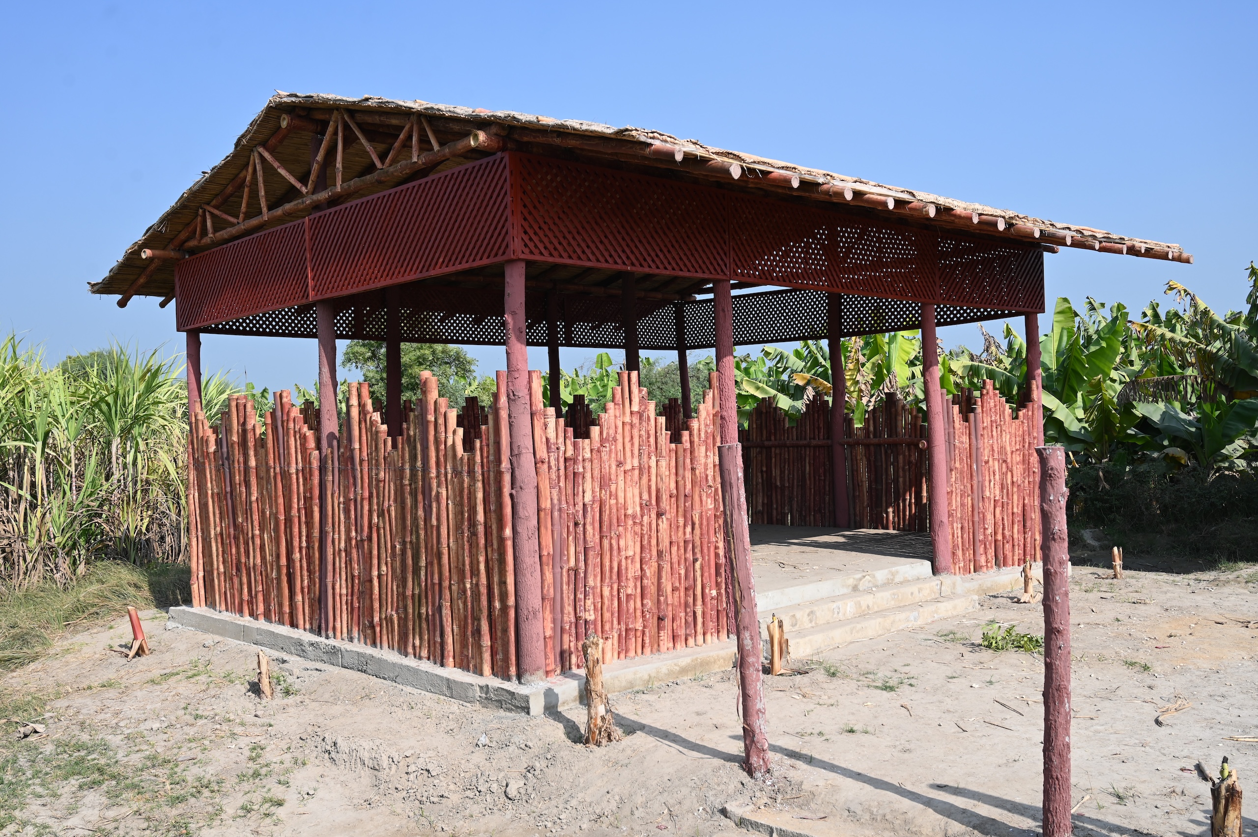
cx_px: 629
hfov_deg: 58.0
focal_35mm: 32
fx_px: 1135
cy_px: 418
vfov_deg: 40.5
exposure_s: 1/320
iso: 100
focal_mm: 32.5
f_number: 7.1
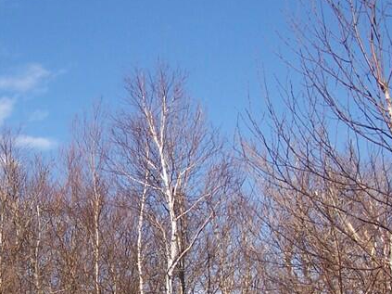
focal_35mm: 92
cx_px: 116
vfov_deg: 15.9
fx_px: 1042
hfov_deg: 21.2
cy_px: 246
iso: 80
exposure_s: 1/1000
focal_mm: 6.3
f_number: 2.8
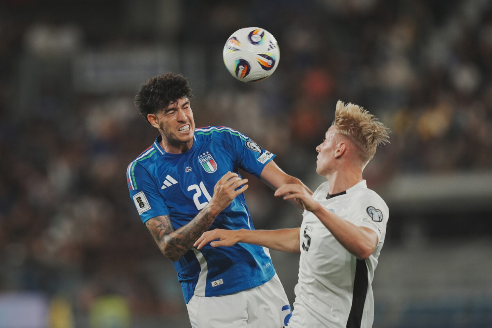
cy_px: 164
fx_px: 5466
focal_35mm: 400
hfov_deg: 5.2
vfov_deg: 3.4
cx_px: 246
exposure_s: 1/2000
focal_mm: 400
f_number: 3.2
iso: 1250
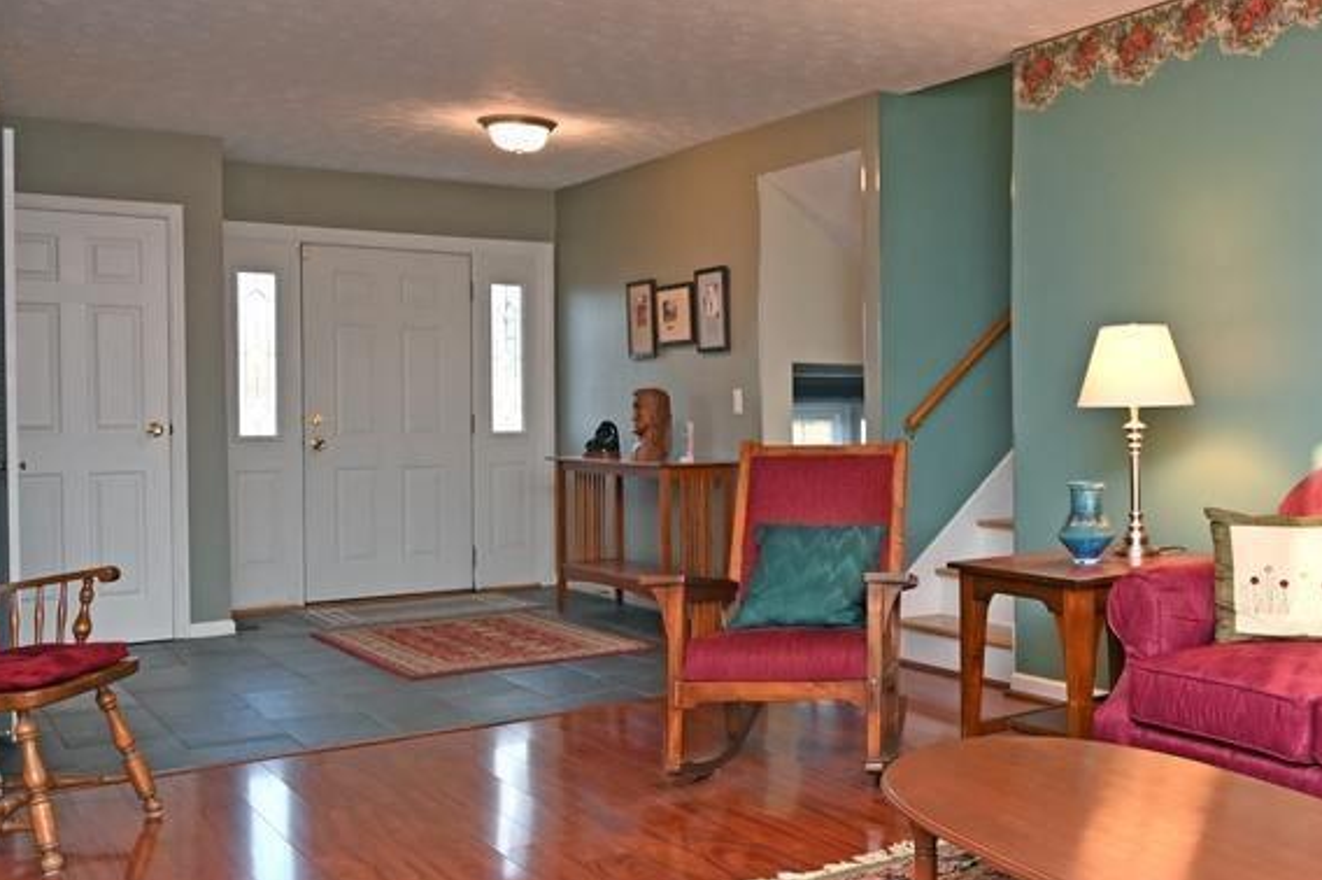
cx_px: 1061
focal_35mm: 37
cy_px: 442
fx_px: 1358
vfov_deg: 35.9
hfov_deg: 48.9
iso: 280
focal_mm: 14
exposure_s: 1/60
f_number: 4
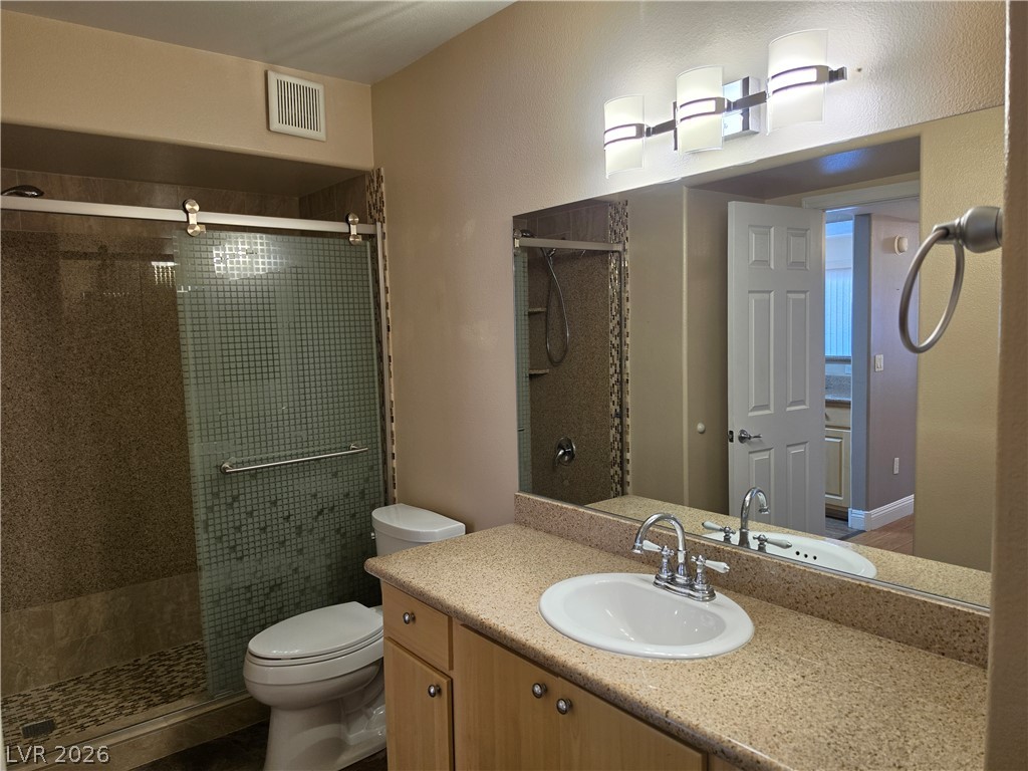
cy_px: 386
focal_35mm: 23
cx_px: 514
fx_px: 683
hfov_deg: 73.9
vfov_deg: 58.9
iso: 160
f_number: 1.4
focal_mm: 6.5
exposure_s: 1/120
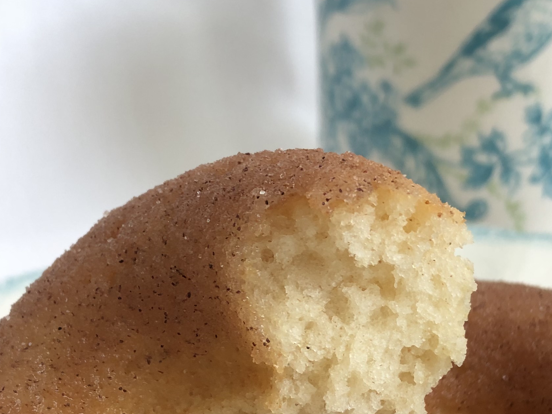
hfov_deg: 29.0
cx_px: 273
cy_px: 329
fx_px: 1068
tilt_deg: -27.1
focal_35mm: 67
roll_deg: +0.4
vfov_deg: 21.7
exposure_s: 1/30
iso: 25
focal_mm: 3.99
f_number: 1.8
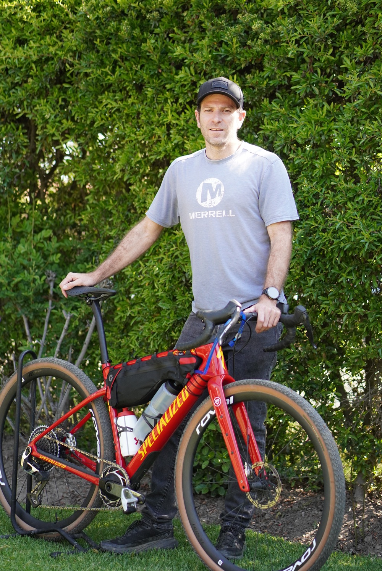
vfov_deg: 27.0
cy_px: 286
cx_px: 191
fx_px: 1192
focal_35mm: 75
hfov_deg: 18.2
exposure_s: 1/3200
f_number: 2
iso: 1000
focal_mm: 50
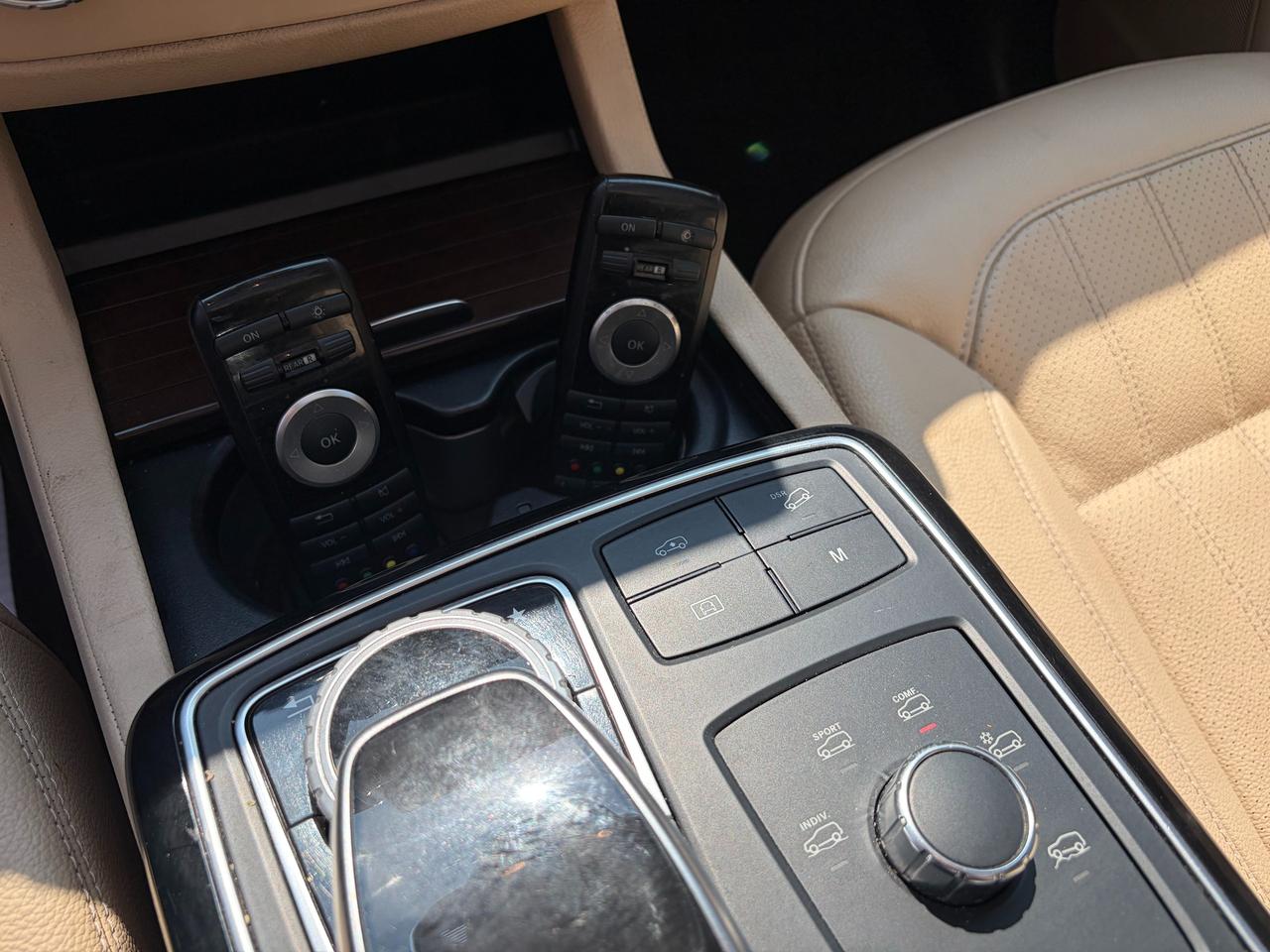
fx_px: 954
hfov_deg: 67.3
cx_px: 635
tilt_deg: -62.0
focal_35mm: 26
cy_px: 476
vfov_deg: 53.1
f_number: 1.6
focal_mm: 5.96
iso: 50
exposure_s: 1/422
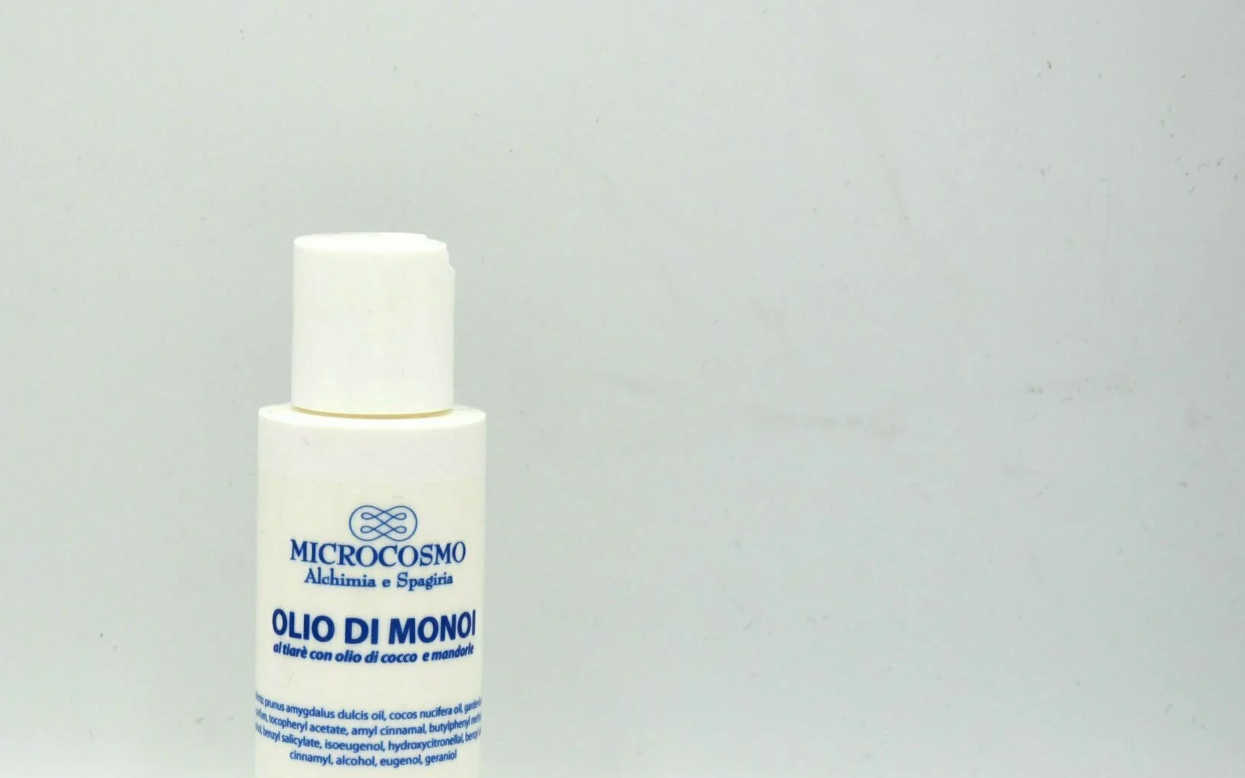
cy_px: 584
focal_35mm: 189
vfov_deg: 6.9
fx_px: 6413
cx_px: 377
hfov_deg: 11.1
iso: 125
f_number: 8
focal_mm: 80
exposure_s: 1/500
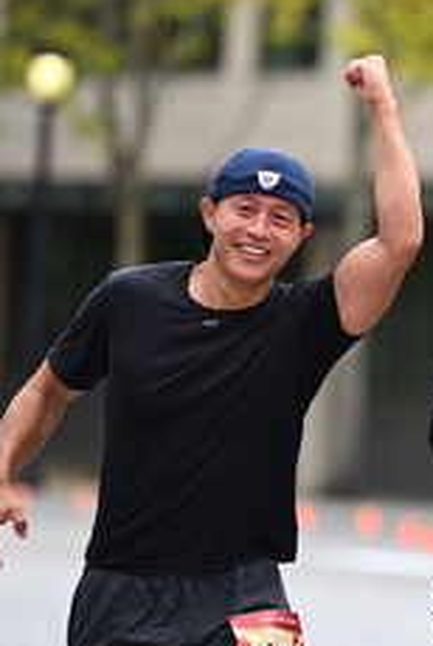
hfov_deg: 3.4
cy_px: 292
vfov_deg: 5.1
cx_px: 471
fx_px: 7302
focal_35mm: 406
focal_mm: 170
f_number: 2.8
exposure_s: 1/2500
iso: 640
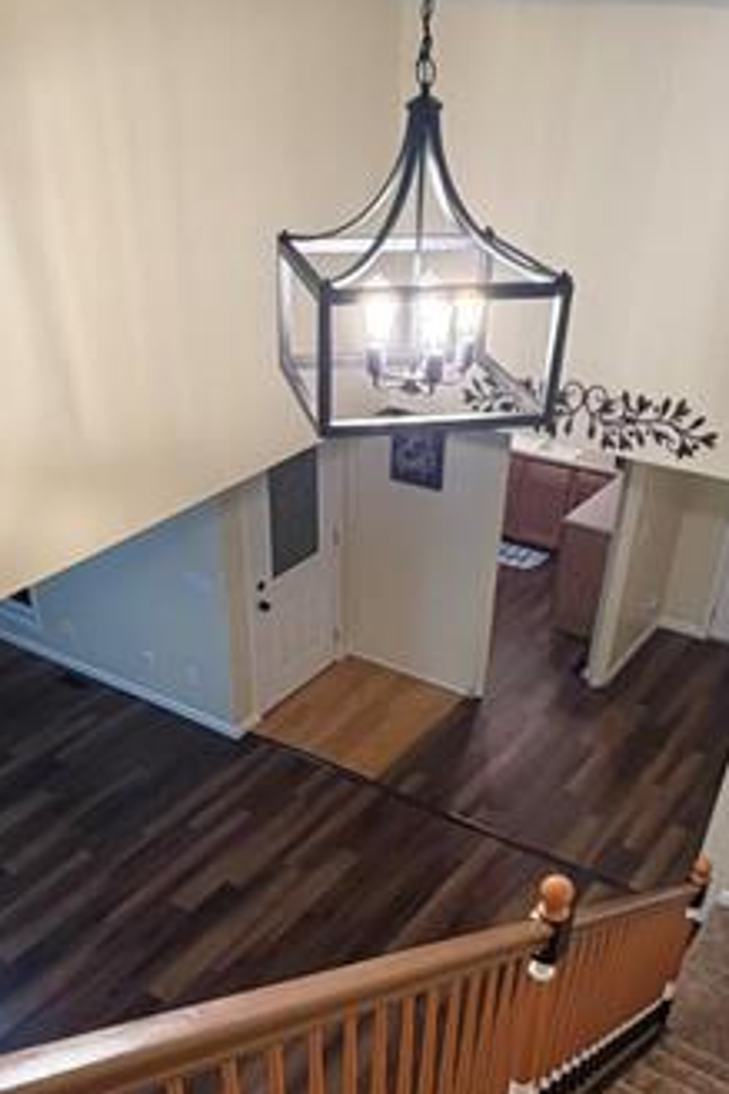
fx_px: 1034
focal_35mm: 34
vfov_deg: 53.0
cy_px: 838
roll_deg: +1.0
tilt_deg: -40.6
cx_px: 336
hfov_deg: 38.8
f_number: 2.2
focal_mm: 2.22
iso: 250
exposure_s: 1/60
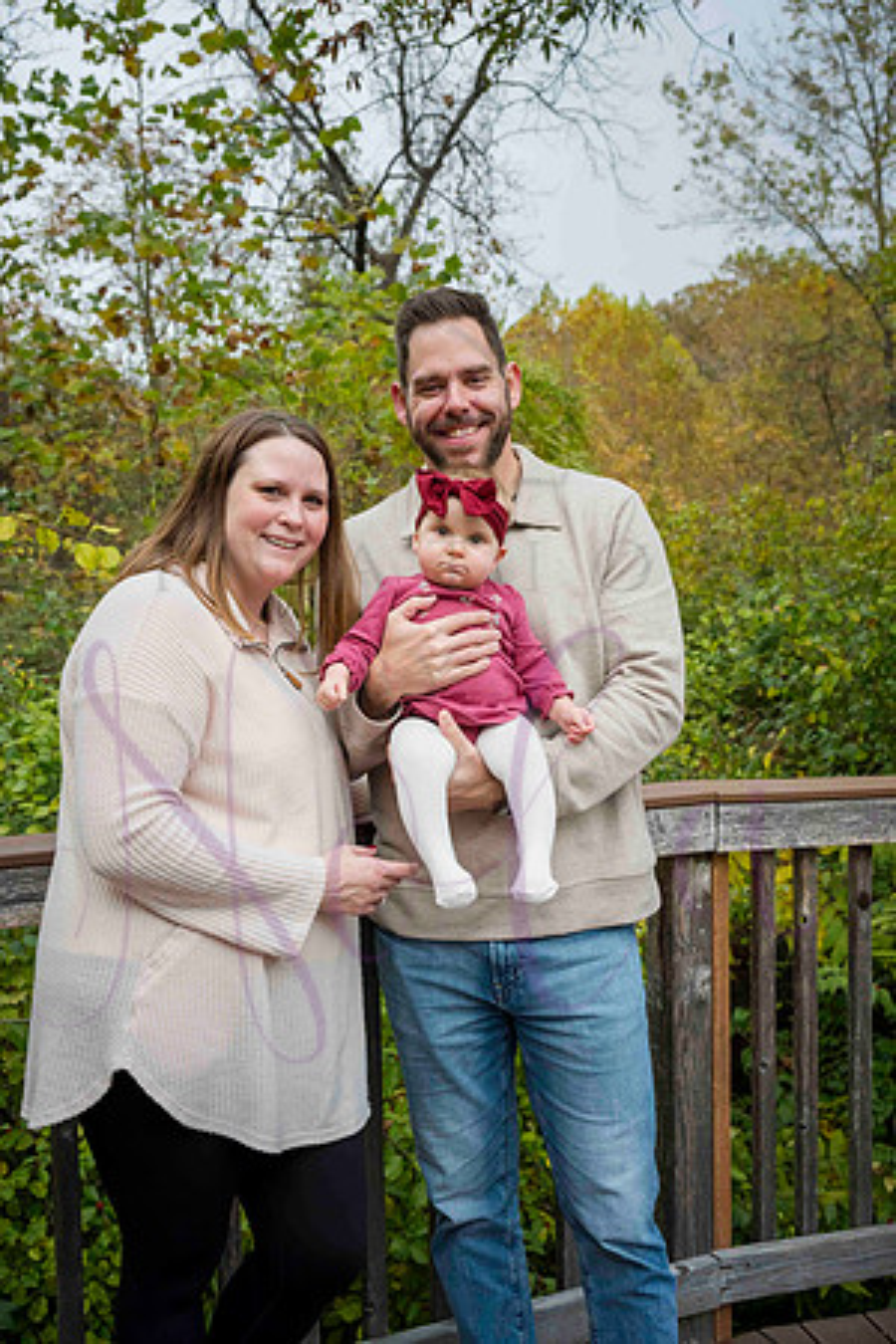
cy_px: 672
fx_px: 1456
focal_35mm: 39
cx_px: 448
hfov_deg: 34.2
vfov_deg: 49.6
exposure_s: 1/500
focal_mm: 39
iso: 400
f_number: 5.6
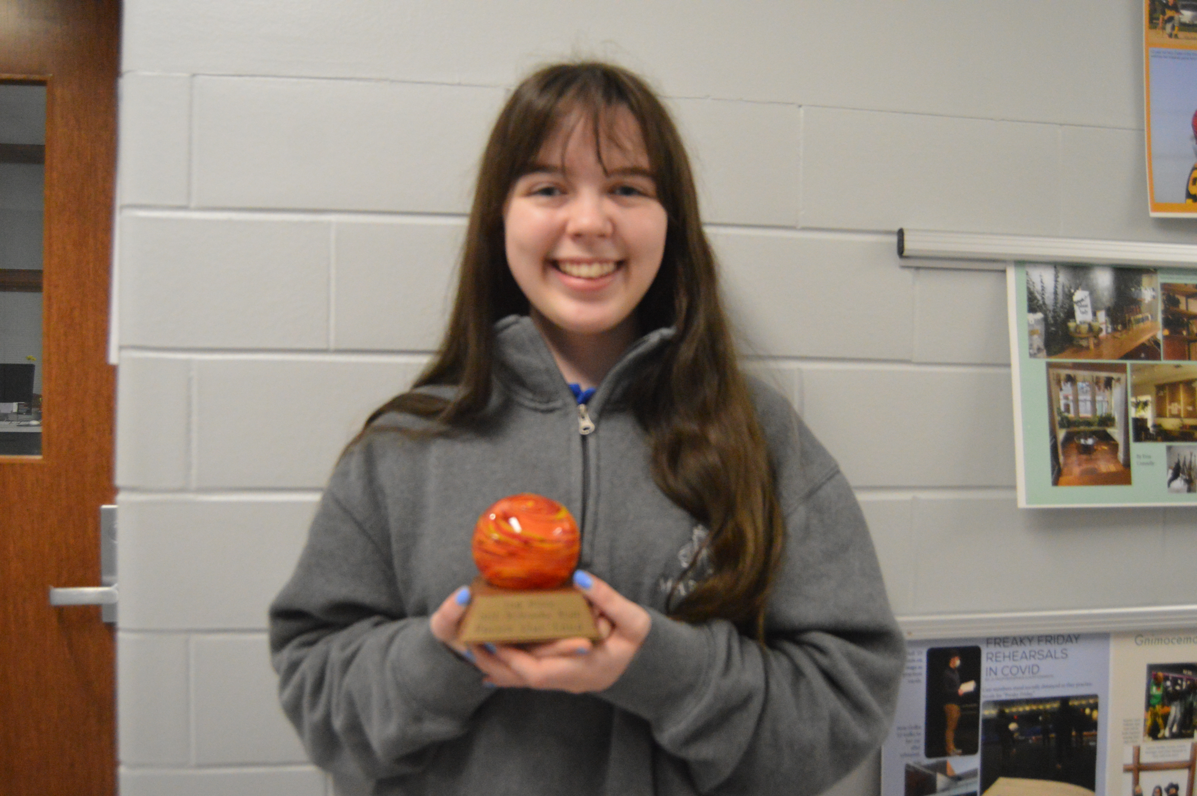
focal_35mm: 30
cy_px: 398
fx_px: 997
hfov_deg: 62.0
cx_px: 598
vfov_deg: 43.5
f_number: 3.5
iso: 3200
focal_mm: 20
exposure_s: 1/250
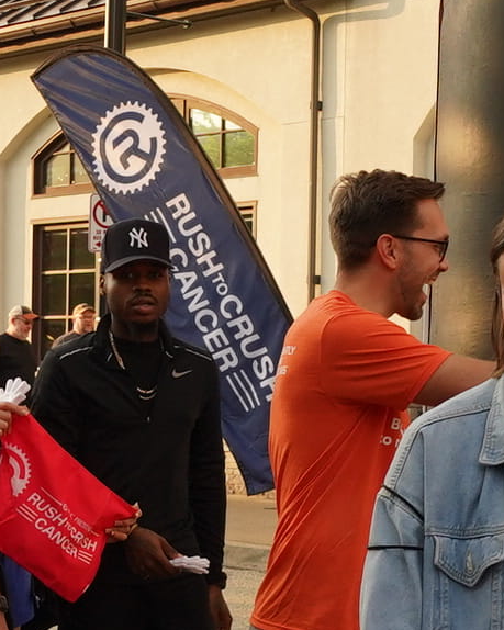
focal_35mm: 103
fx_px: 1921
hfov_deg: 14.8
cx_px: 70
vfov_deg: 18.6
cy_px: 363
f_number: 5.6
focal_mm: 16
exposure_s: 1/400
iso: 400
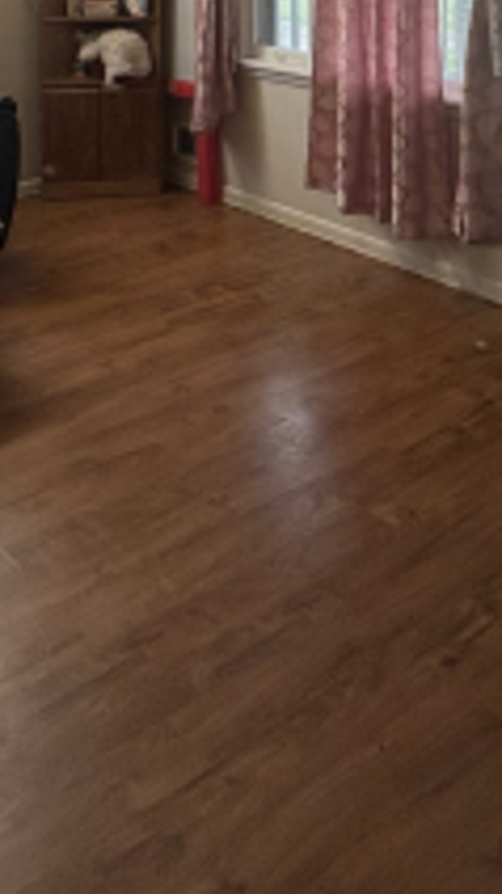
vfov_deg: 35.7
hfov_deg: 24.3
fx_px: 1138
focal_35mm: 48
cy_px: -118
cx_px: 437
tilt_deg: +0.3
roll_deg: +0.7
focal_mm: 2.22
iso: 200
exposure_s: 1/120
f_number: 2.2
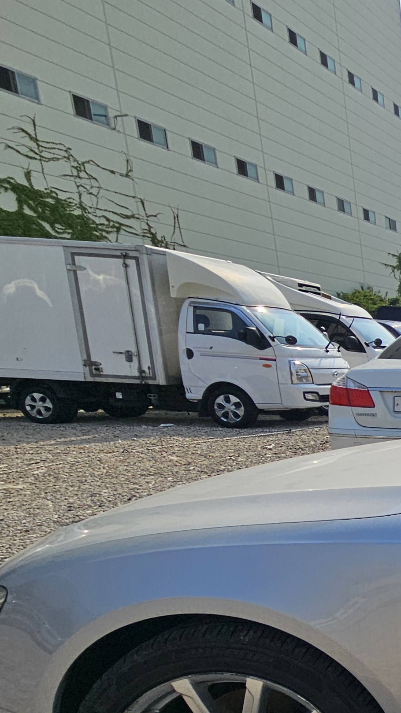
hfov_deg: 18.7
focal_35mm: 35
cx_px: 822
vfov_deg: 54.4
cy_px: 522
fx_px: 662
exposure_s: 1/4142
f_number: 2.2
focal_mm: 2.2
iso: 50
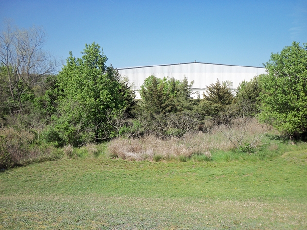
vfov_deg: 41.8
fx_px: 302
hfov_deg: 54.0
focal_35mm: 34
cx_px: 154
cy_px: 115
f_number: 8.8
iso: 80
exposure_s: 1/125
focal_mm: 5.7
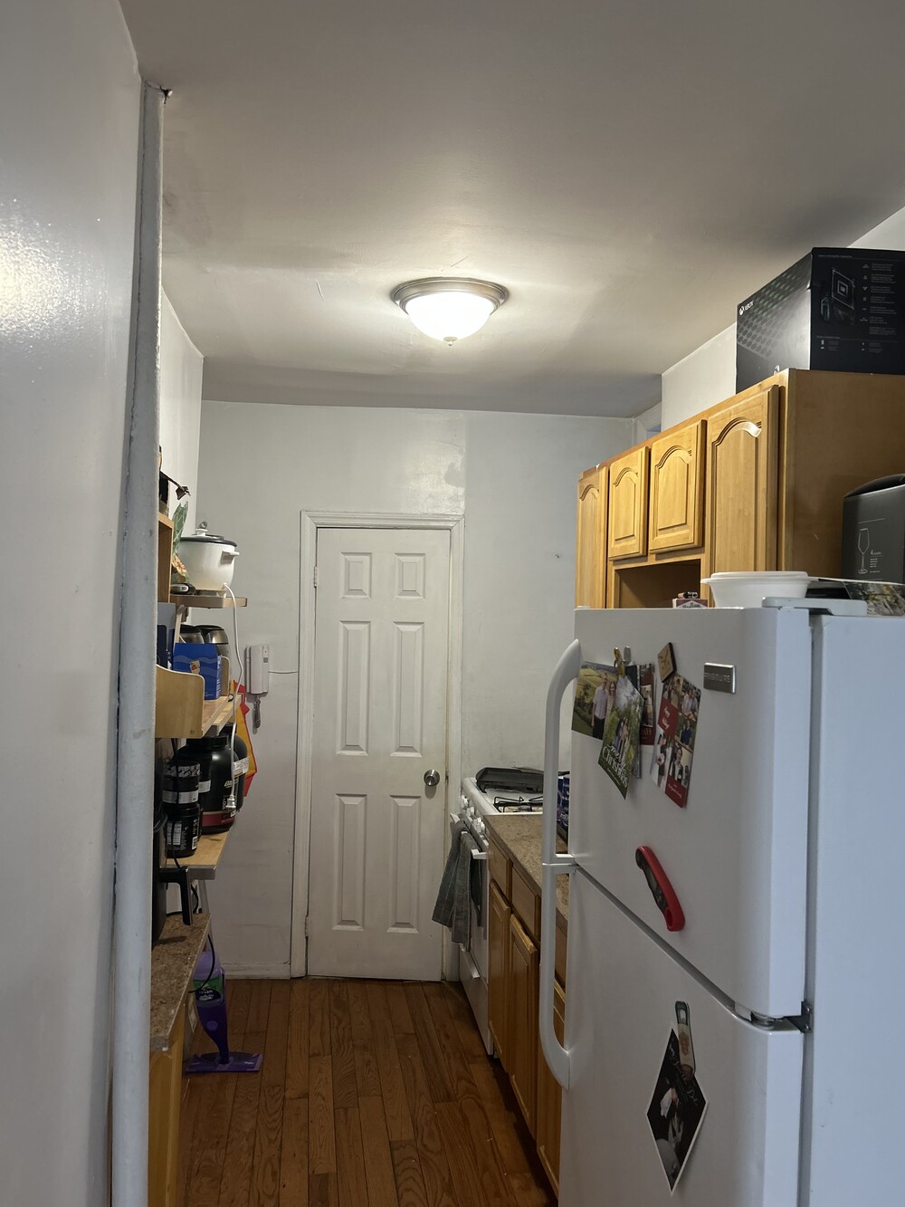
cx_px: 452
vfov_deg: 67.3
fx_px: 906
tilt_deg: +0.6
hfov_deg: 53.1
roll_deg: -0.7
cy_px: 604
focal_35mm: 26
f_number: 1.5
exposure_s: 1/60
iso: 200
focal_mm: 5.7
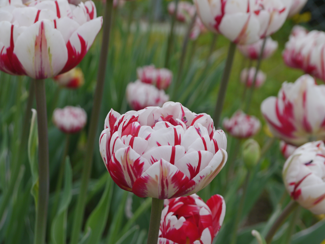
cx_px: 162
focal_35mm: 84
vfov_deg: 17.6
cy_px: 122
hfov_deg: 23.3
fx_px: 789
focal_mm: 42
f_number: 8
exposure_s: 1/250
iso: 160
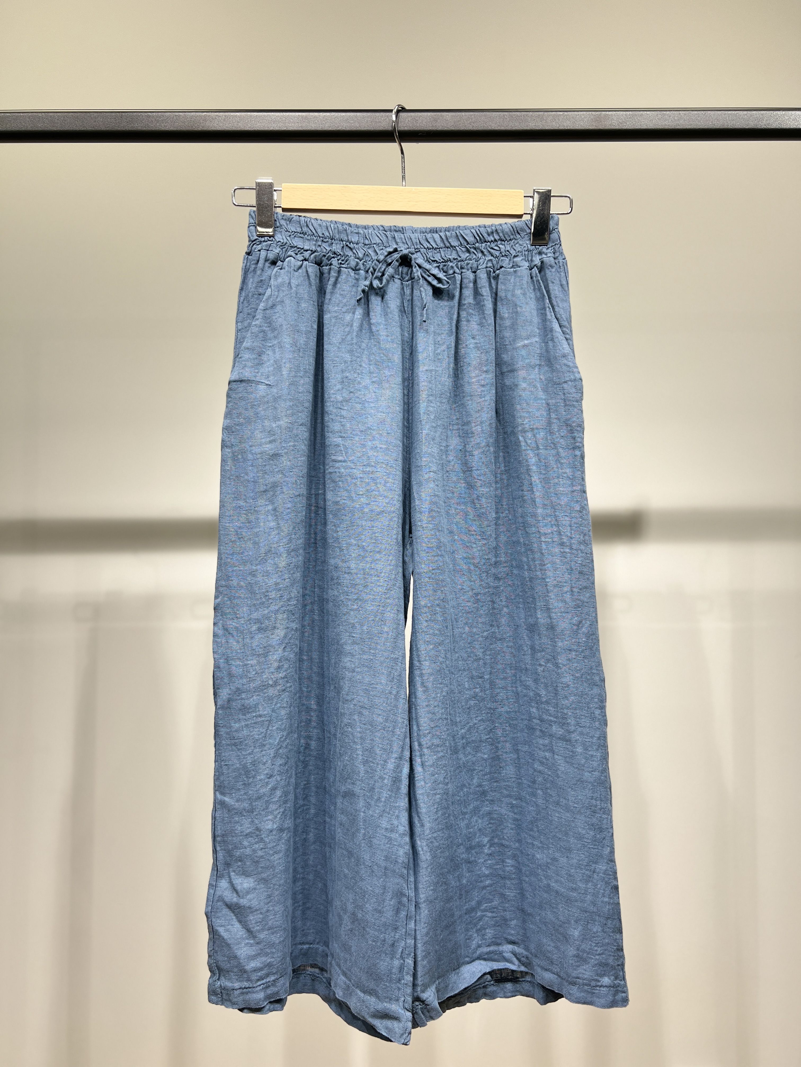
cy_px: 534
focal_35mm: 26
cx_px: 400
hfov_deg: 53.1
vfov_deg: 67.3
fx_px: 802
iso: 50
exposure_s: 1/320
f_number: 1.5
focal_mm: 5.7
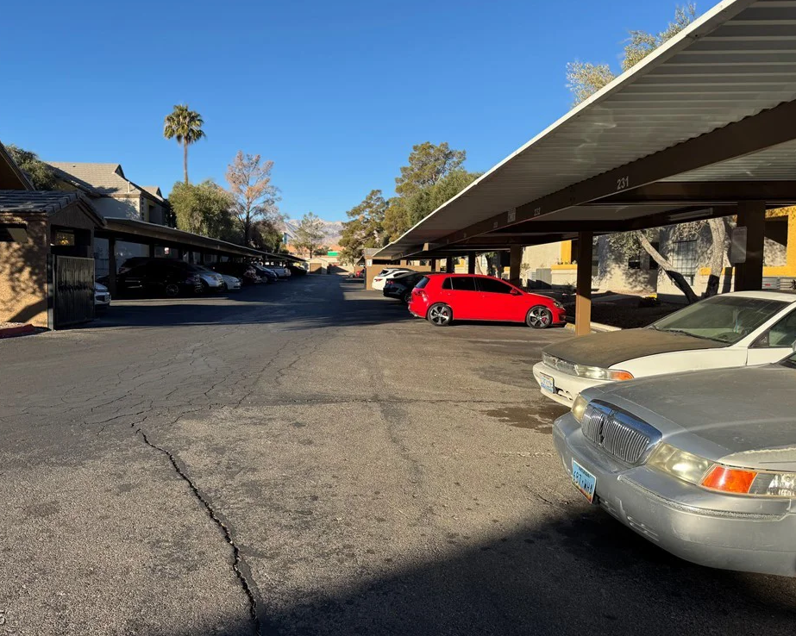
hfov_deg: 65.9
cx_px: 360
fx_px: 612
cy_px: 306
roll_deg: +0.1
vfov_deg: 54.9
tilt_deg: -4.2
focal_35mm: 26
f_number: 1.78
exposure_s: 1/3096
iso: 80
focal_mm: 6.76
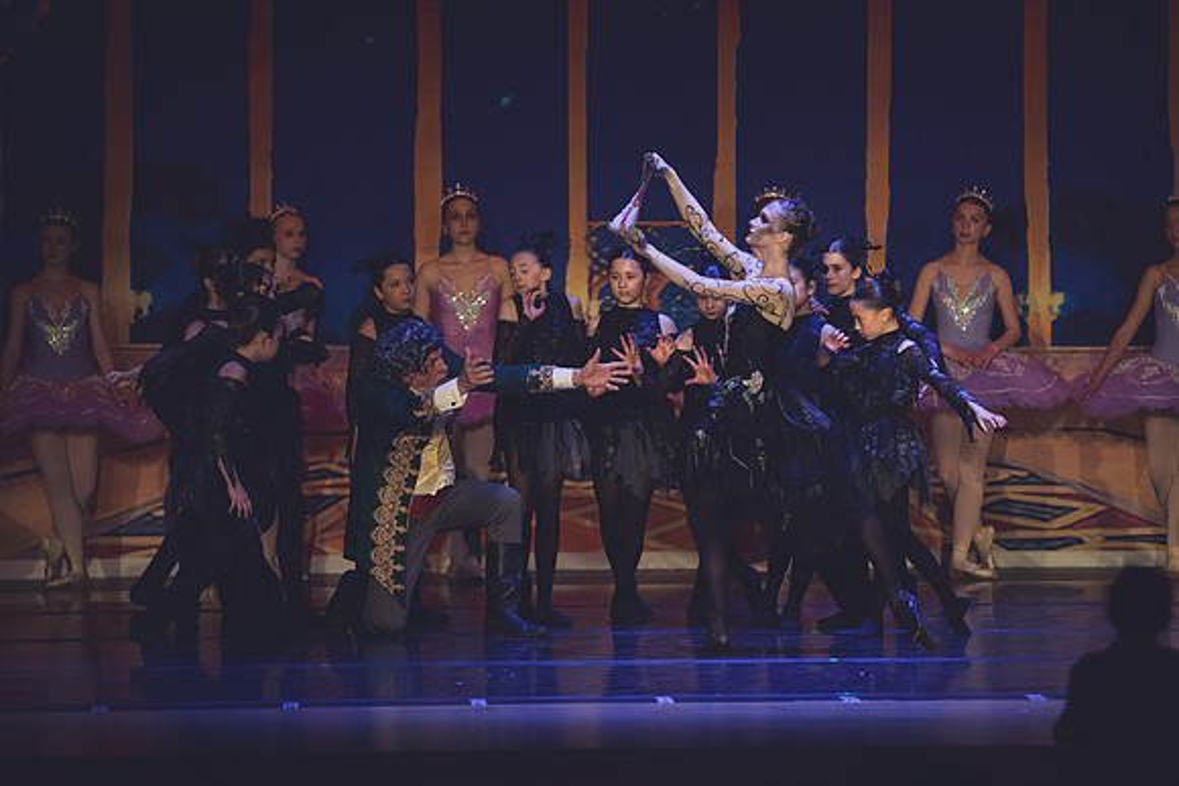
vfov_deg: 5.8
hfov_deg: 8.6
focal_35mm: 239
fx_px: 7831
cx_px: 691
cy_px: 440
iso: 2800
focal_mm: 200
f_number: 2.8
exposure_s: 1/320
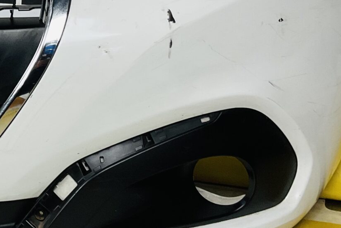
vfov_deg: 16.1
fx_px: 786
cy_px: -1
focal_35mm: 83
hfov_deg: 23.6
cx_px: 17
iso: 50
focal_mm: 3
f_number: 1.8
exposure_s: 1/50
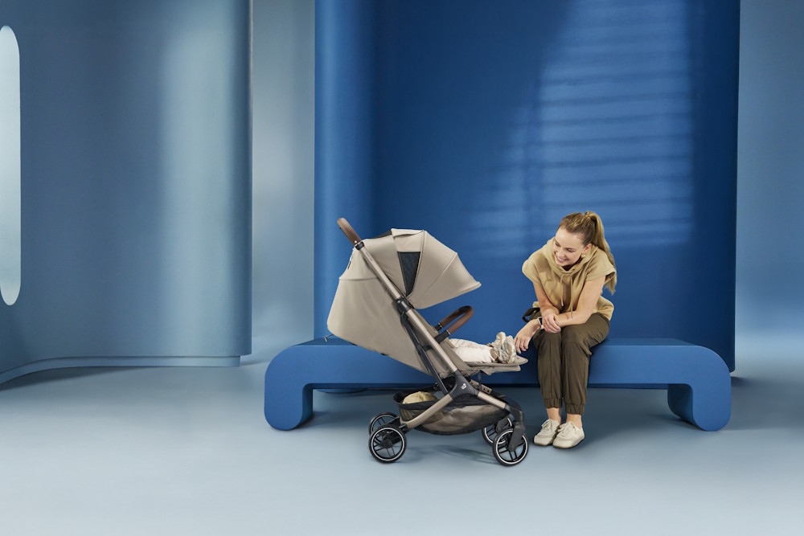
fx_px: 826
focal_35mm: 37
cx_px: 402
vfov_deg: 36.0
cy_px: 268
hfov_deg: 51.9
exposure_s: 1/125
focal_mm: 37
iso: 1250
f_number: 7.1
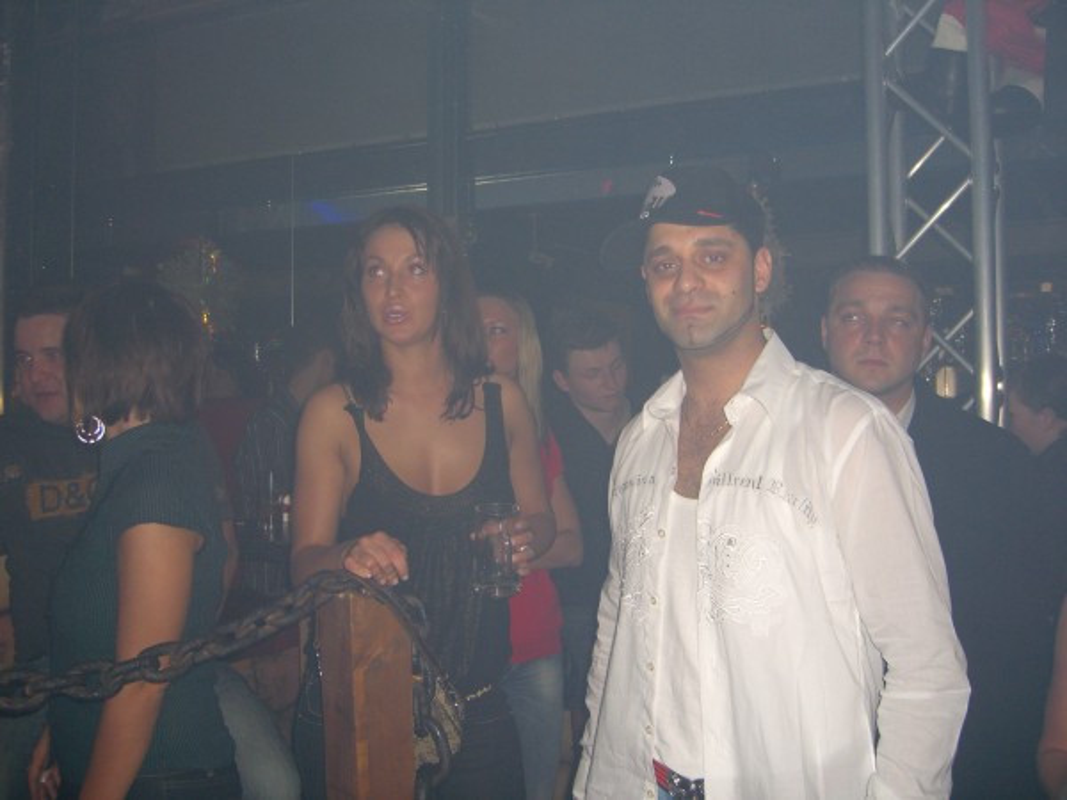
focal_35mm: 38
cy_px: 400
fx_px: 1171
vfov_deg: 37.7
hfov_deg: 49.0
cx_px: 534
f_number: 2.8
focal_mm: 7.9
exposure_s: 1/60
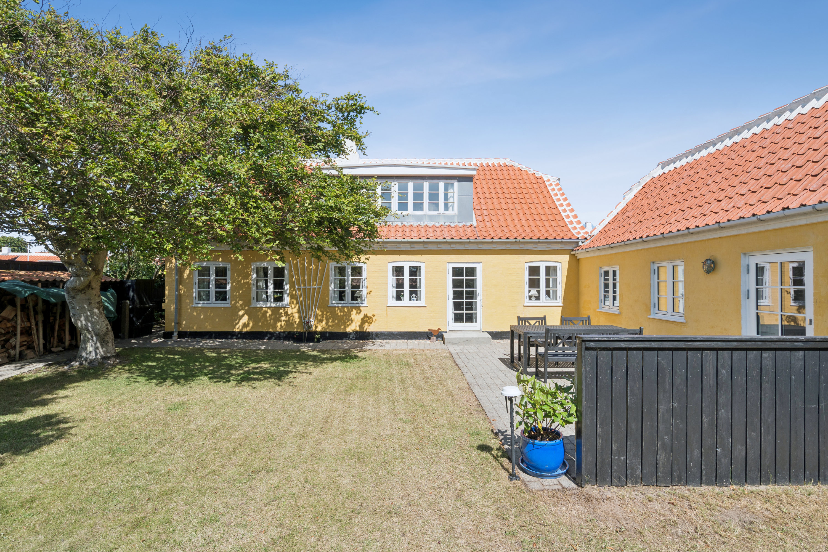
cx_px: 414
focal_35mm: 17
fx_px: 391
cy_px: 276
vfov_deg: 70.4
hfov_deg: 93.3
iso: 160
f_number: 11
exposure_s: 1/160
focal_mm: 17
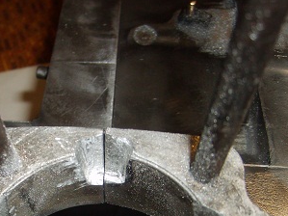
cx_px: 90
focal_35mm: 60
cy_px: 176
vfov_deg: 24.0
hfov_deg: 31.9
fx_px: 499
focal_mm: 5.8
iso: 100
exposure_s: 1/45
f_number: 2.8
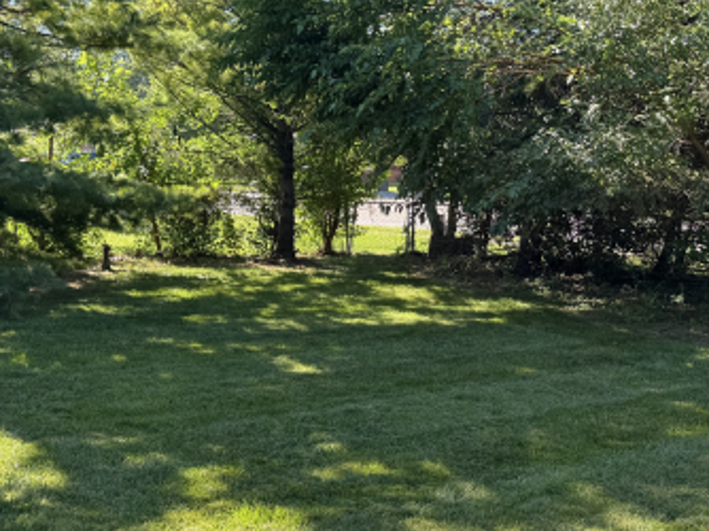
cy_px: 242
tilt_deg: -4.2
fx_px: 982
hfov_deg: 38.9
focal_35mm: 48
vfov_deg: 30.2
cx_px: 513
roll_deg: -0.7
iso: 80
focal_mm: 6.76
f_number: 1.78
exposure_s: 1/499
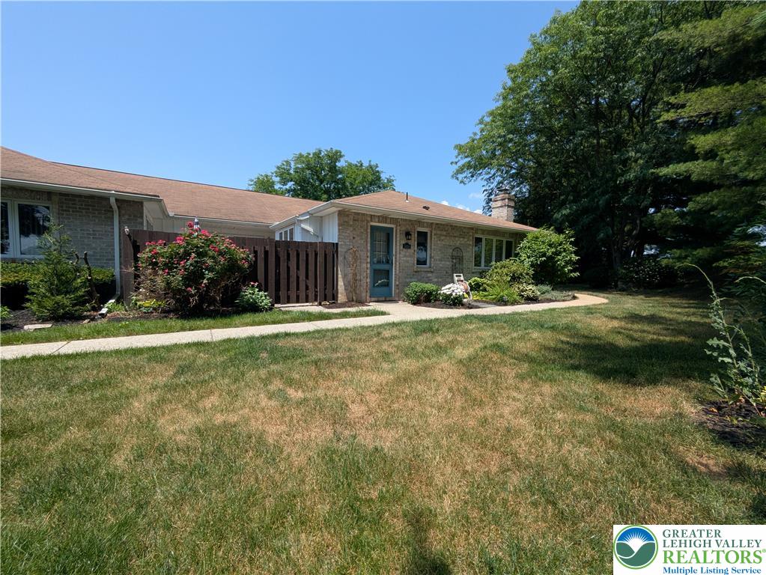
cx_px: 383
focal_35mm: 14
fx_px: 310
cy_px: 288
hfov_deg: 102.0
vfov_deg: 85.7
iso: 49
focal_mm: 1.83
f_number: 2.2
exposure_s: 1/1070
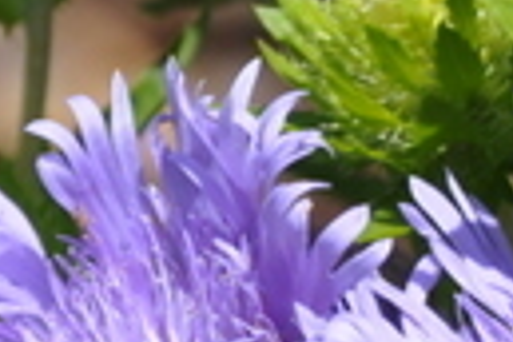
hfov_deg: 2.1
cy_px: 533
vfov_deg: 1.4
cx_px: 1074
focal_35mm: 976
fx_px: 13908
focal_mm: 105
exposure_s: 1/350
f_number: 9.5
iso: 200
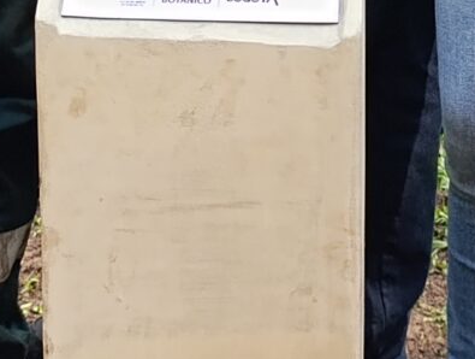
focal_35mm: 149
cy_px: -691
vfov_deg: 8.5
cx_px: 231
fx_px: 2049
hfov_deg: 13.2
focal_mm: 6.14
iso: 100
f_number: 1.6
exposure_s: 1/120
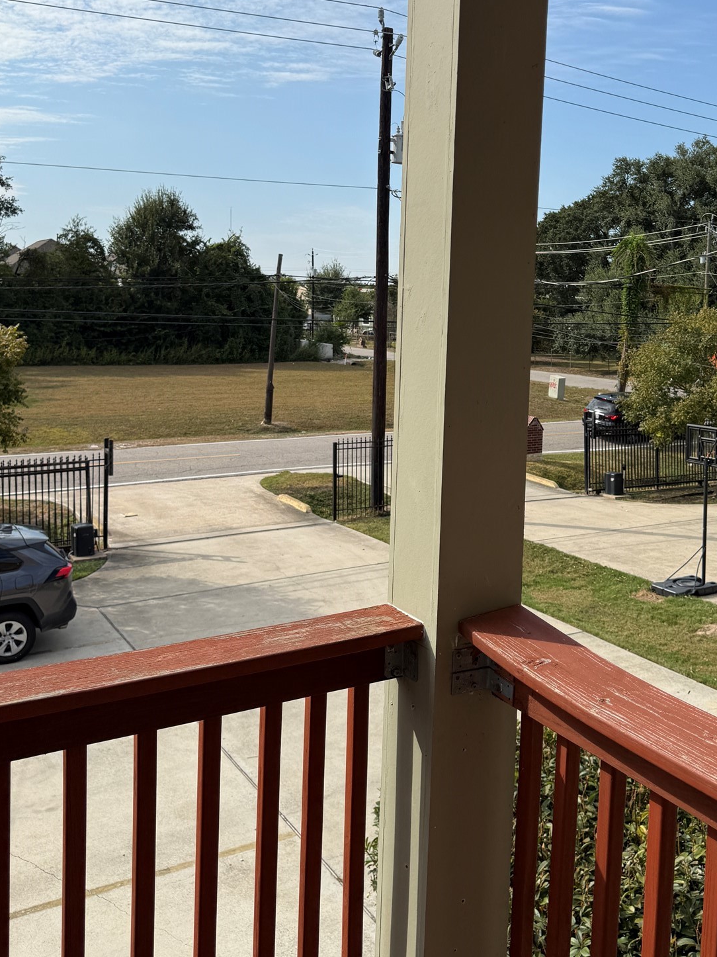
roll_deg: -2.7
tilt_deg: -1.9
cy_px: 375
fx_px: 939
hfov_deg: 41.6
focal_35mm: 34
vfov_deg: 53.5
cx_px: 431
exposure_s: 1/4975
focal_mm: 6.76
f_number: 1.78
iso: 80
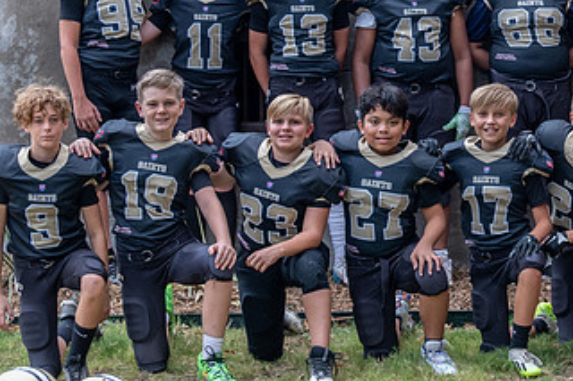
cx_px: 520
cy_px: 88
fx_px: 2291
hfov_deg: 14.1
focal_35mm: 144
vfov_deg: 9.5
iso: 1000
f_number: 4
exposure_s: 1/320
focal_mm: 70
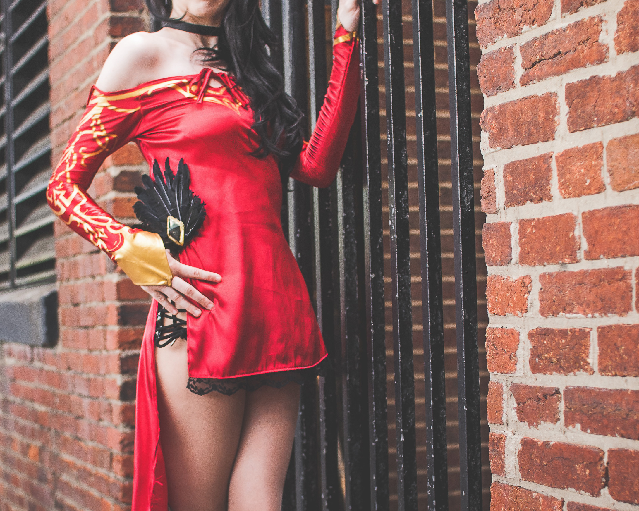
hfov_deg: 25.4
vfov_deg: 20.3
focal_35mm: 75
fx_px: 1418
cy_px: 358
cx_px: 269
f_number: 2.5
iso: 200
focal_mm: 30
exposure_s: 1/320
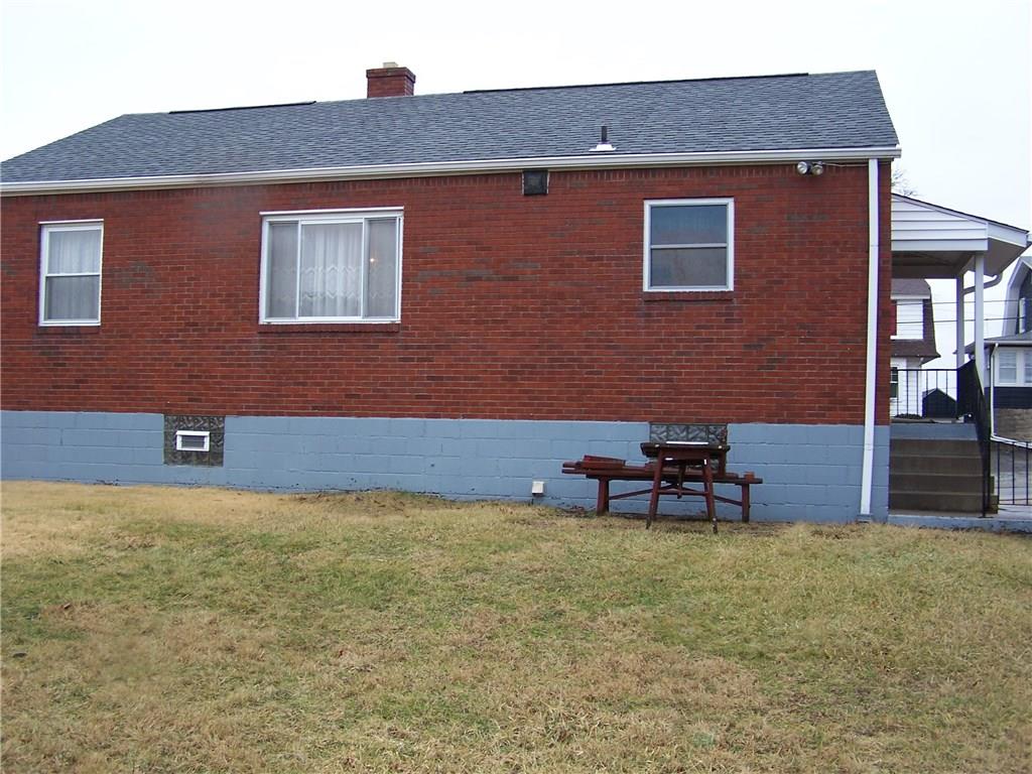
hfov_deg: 49.0
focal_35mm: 38
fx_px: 1133
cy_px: 387
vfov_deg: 37.7
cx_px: 516
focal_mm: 6.3
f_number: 2.8
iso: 80
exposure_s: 1/80
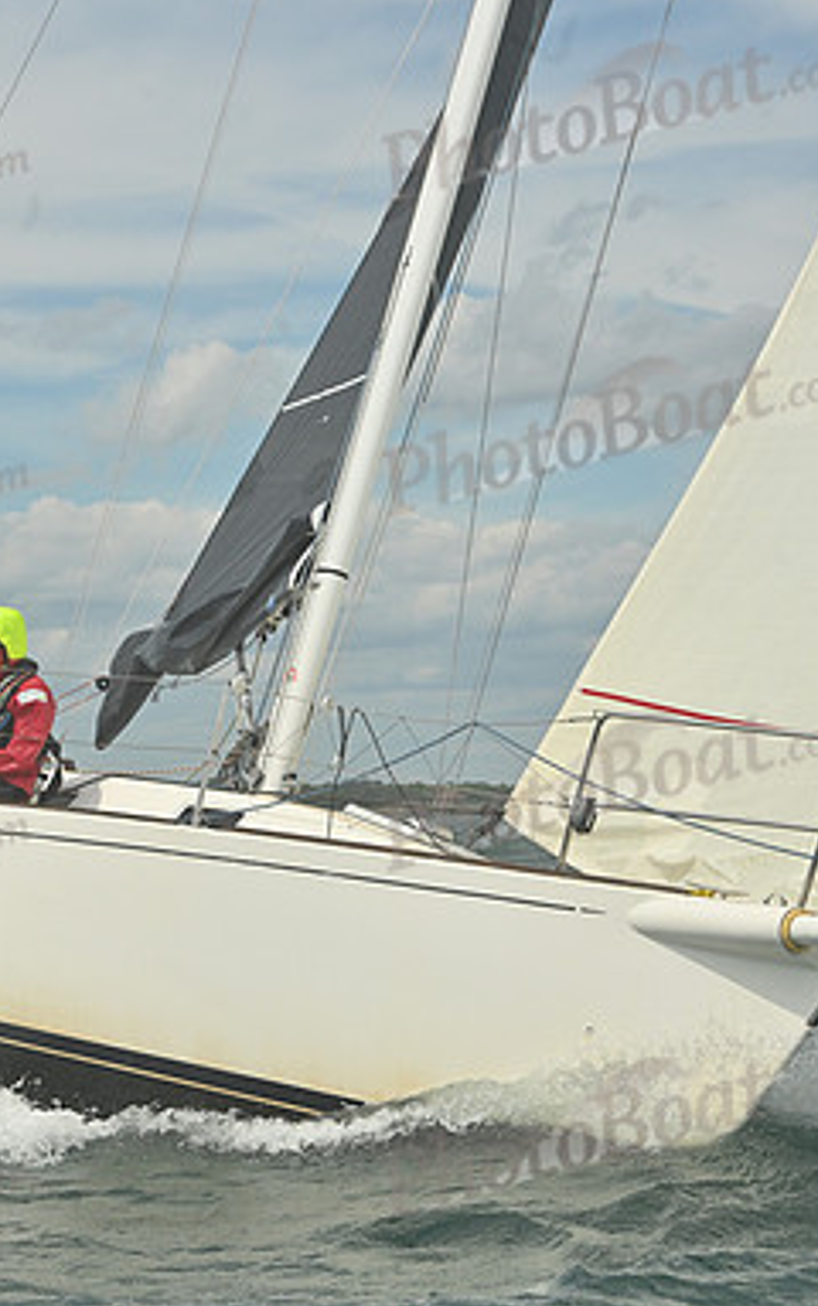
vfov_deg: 19.3
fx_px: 3845
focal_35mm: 108
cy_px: 653
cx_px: 208
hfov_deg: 12.1
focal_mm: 70
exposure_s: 1/1250
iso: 320
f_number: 13
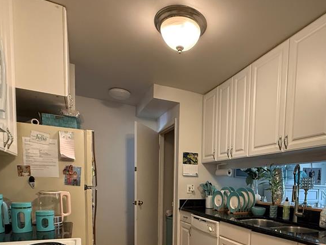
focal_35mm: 25
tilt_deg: -5.0
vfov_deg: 50.4
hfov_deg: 68.8
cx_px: 194
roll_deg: -2.0
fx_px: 235
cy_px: 207
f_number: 2.2
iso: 640
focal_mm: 2.22
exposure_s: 1/60
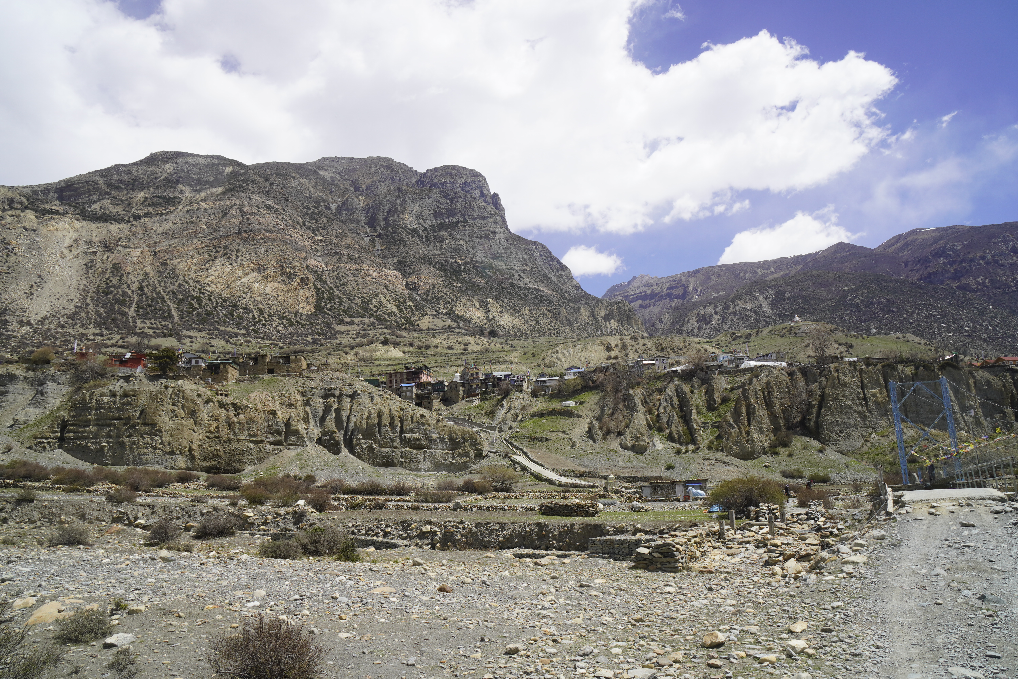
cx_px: 509
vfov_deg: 53.1
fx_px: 679
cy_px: 340
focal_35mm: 24
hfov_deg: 73.7
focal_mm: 16
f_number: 10
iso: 100
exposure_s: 1/160
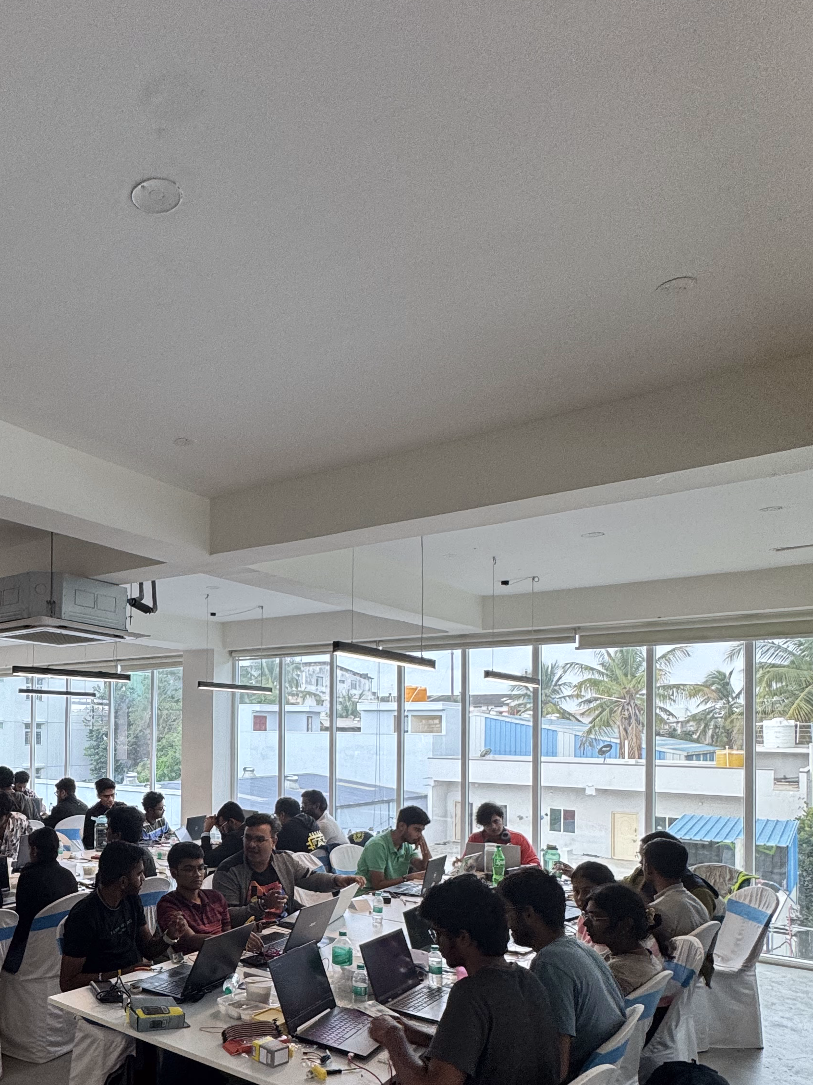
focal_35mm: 25
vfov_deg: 67.5
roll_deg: +1.0
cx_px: 141
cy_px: 724
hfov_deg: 50.8
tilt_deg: -0.7
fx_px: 783
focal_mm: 2.22
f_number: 2.2
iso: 125
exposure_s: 1/100
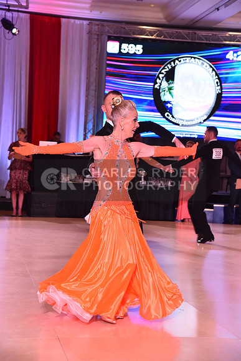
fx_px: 753
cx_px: 120
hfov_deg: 18.2
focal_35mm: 75
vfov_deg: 27.0
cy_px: 180
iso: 2500
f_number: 6.3
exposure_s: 1/250
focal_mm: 75
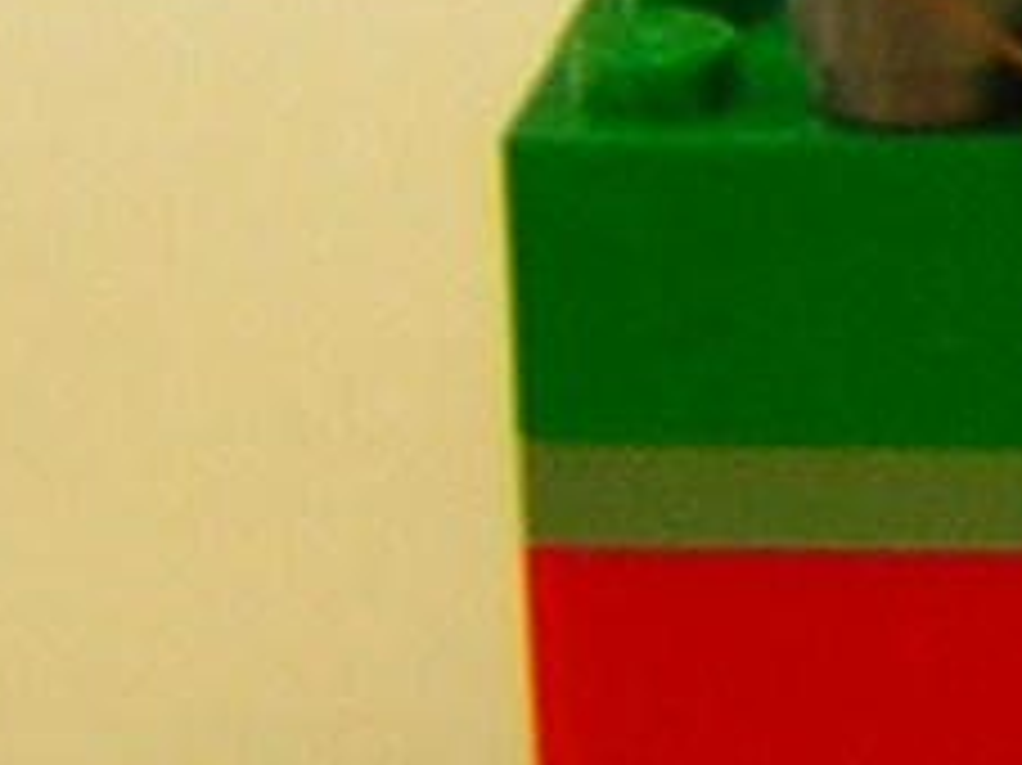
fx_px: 8321
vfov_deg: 5.1
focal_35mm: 282
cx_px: 2751
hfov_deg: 6.6
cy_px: -1030
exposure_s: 1/5.5
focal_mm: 5.2
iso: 52
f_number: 2.7
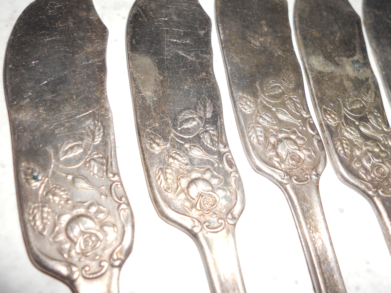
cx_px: 196
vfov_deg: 44.2
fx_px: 361
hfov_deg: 56.8
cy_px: 146
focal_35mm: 32
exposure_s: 1/25
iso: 80
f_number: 8.8
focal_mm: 5.8
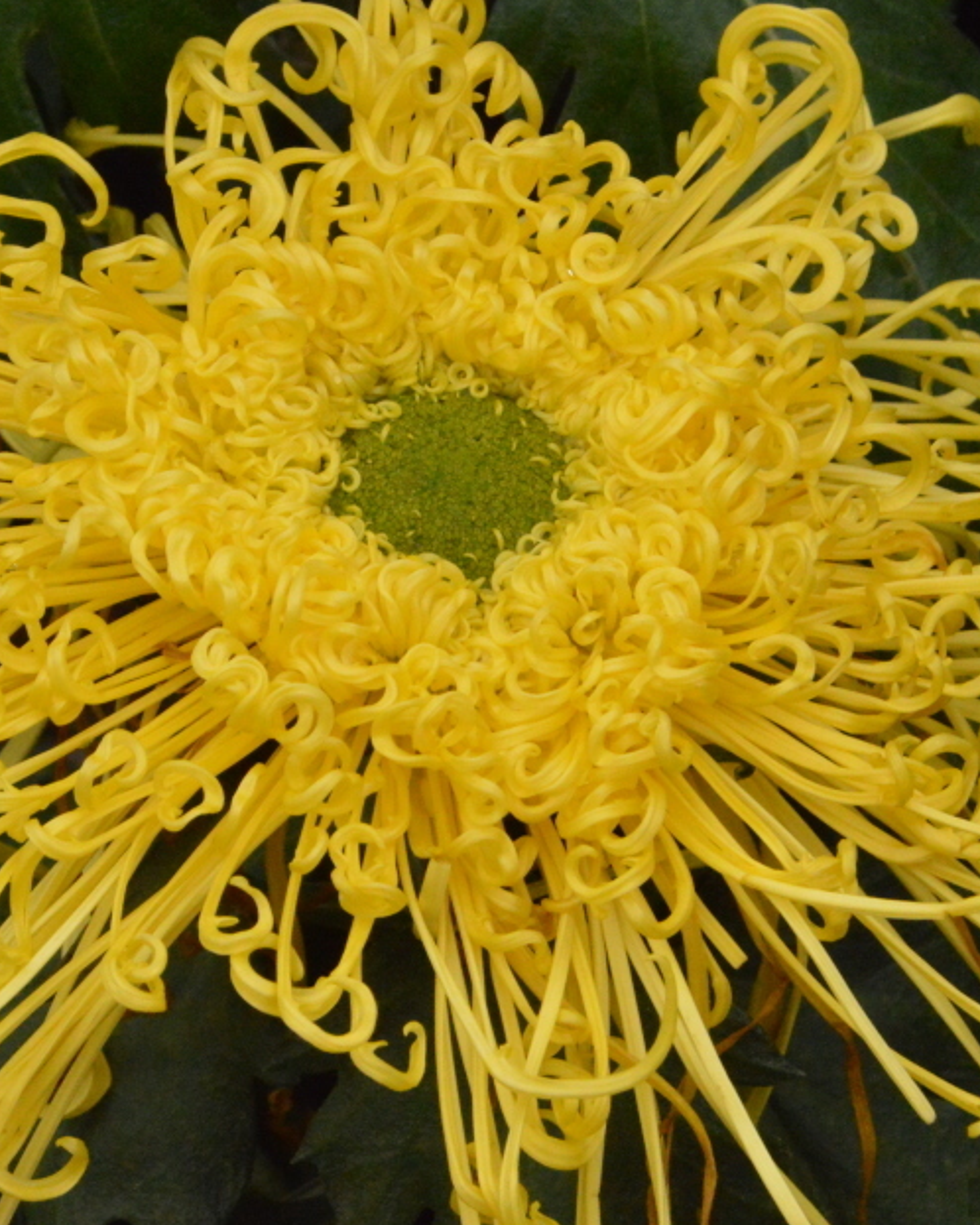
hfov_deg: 4.8
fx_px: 11741
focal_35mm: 324
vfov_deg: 6.0
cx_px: 427
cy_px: 566
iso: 5000
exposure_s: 1/250
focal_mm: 140
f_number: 18
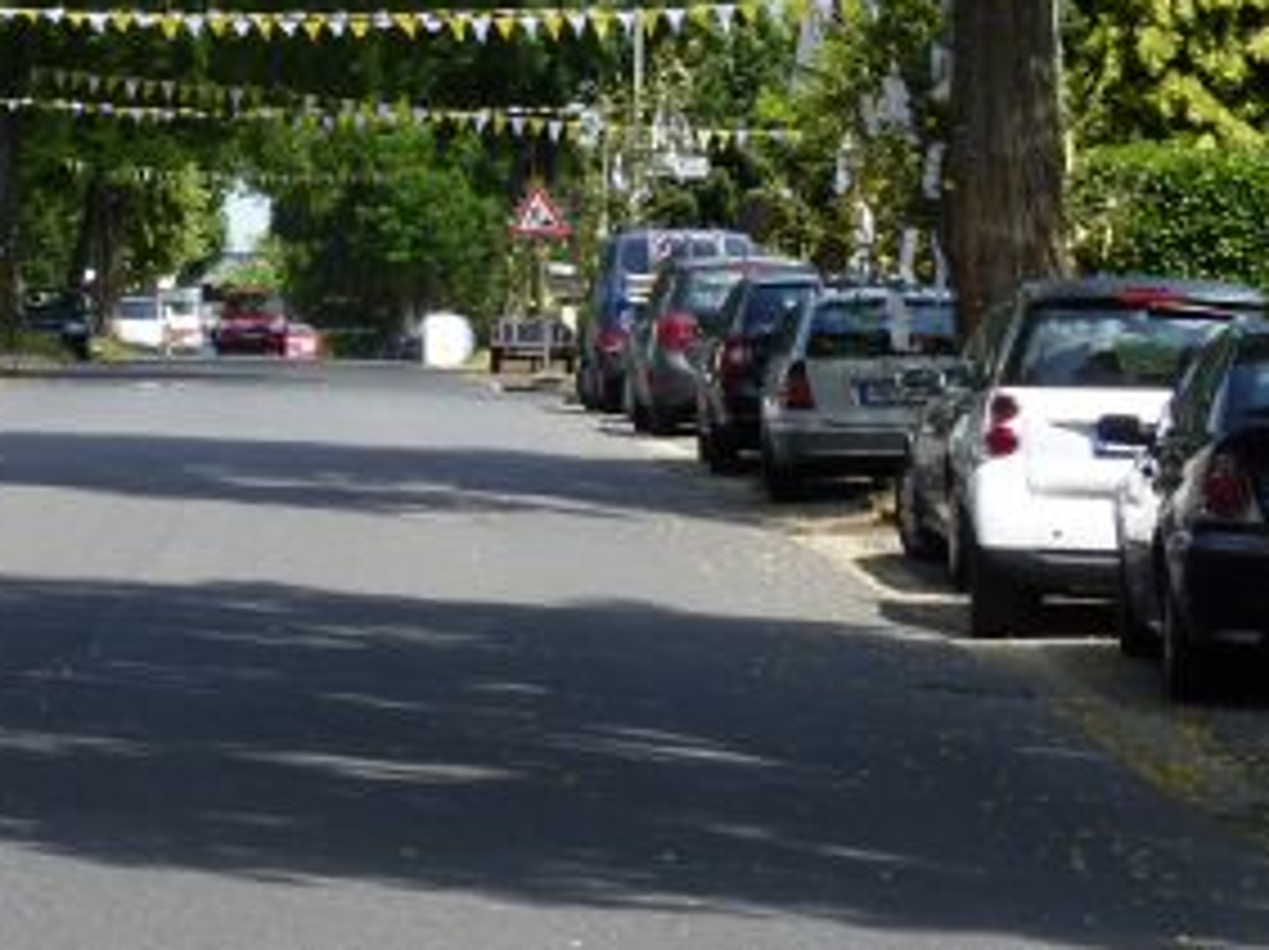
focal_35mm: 181
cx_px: -389
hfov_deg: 10.7
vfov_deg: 8.1
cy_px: -360
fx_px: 6630
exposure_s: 1/250
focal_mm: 11.5
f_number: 4.5
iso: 80
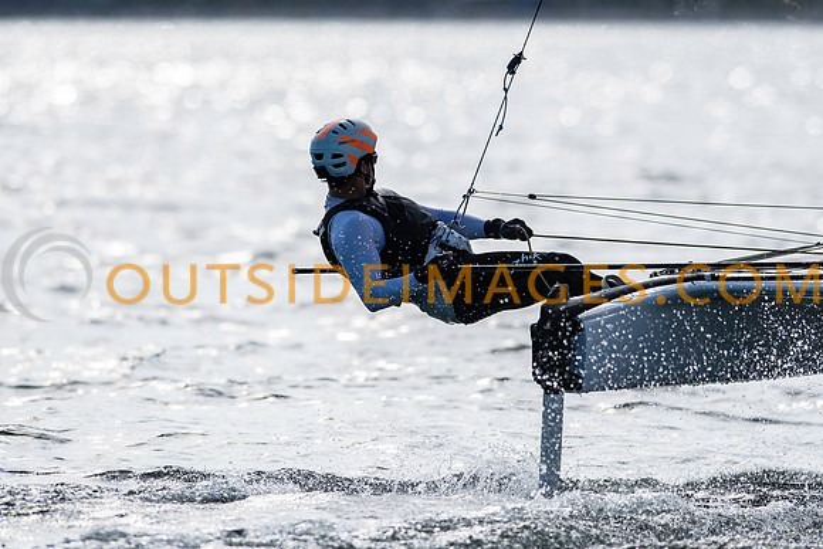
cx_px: 412
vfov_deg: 3.1
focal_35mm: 450
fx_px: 10289
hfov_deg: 4.6
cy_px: 274
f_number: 5
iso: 200
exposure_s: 1/4000
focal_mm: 300
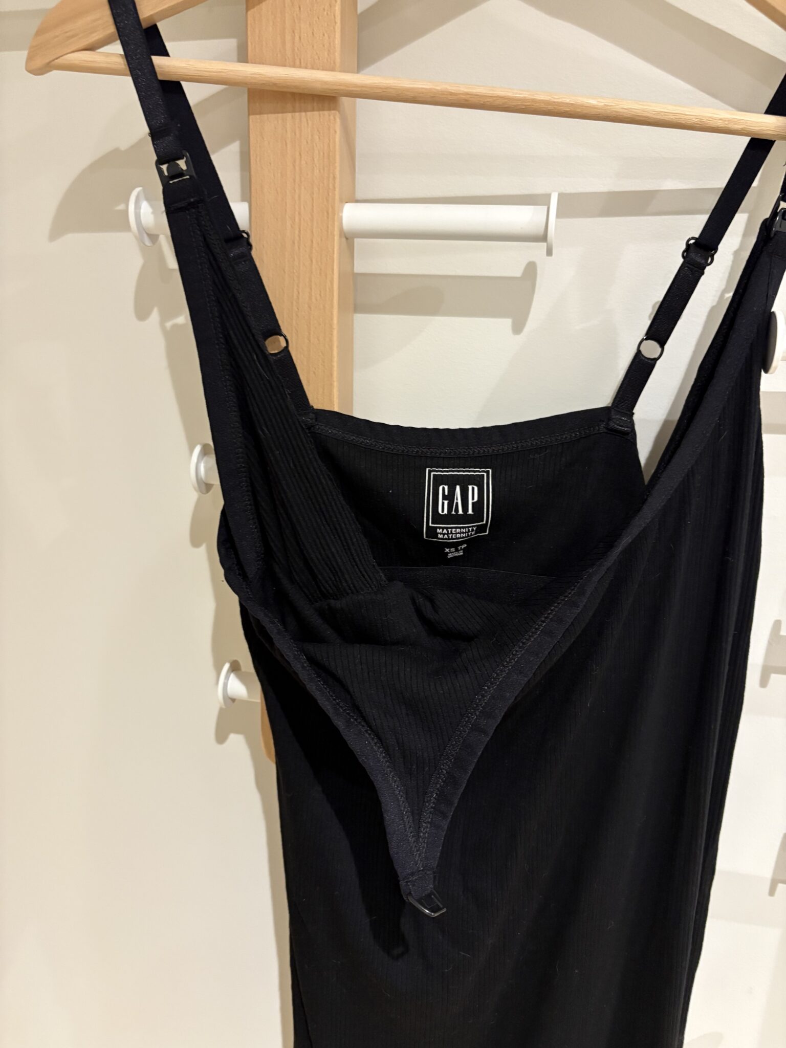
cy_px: 524
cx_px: 393
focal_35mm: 26
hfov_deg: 53.1
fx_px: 787
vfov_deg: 67.3
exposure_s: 1/40
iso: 400
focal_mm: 5.96
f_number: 1.6
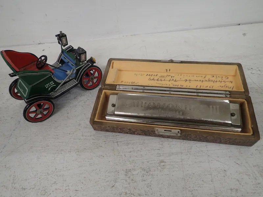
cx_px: 132
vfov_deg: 54.9
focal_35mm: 25
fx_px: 190
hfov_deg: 69.4
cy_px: 98
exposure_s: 1/60
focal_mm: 4.5
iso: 100
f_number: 2
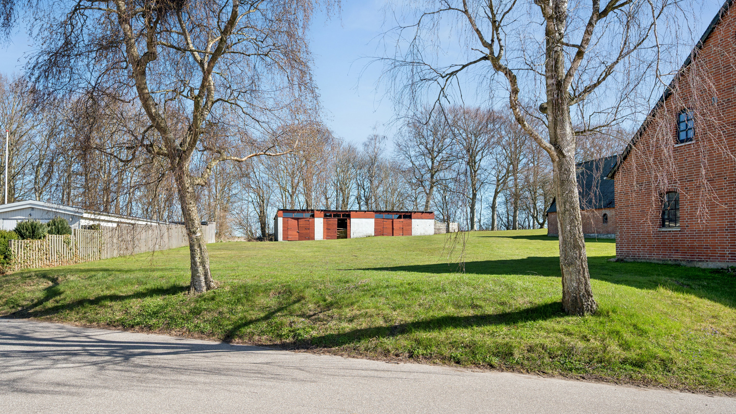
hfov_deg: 76.3
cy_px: 211
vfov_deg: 47.7
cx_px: 359
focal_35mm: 24
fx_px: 468
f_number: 6.3
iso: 200
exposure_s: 1/640
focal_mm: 22
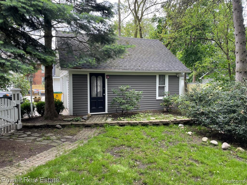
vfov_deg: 53.1
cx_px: 124
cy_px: 92
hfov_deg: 67.3
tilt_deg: -1.6
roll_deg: +1.2
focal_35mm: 26
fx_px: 186
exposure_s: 1/409
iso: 32
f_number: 1.6
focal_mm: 4.2
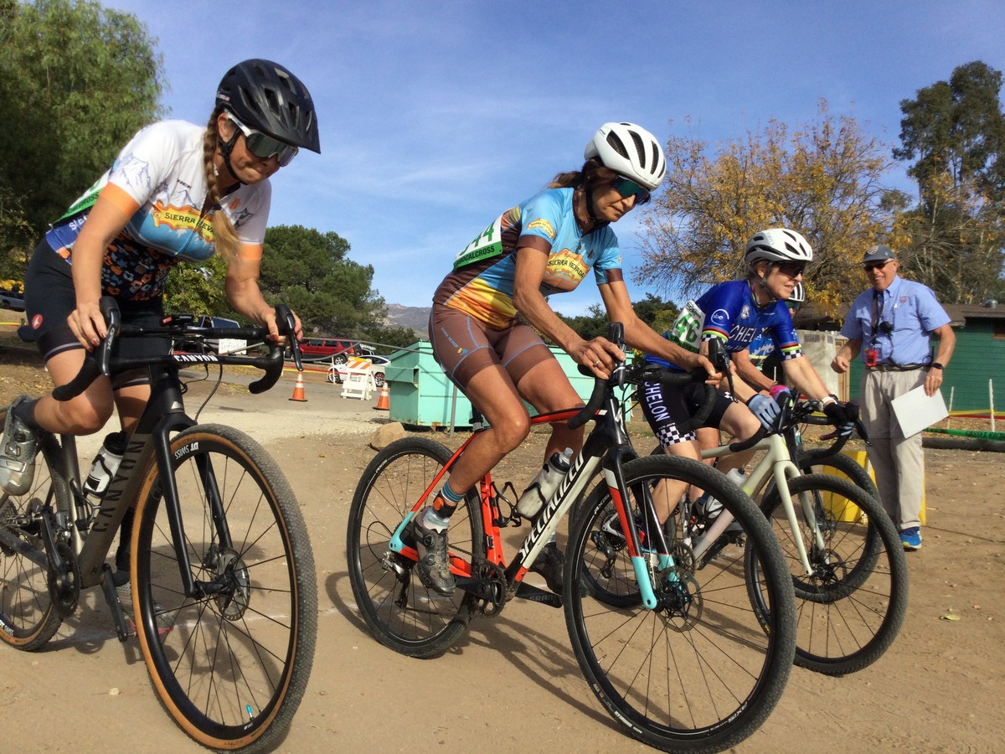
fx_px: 900
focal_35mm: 31
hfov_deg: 58.4
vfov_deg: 45.4
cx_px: 502
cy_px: 377
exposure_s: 1/1314
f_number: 2.4
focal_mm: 3.3
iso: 25
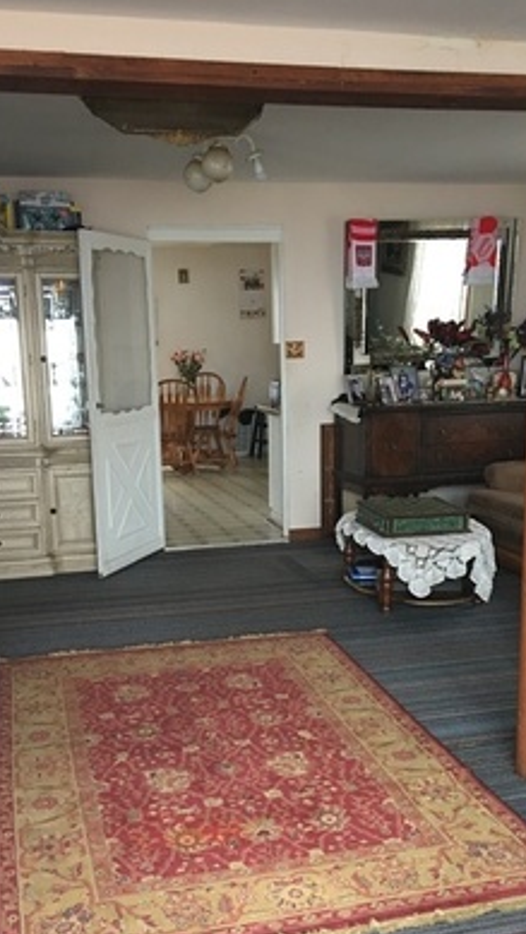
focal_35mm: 39
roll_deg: +1.2
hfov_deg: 30.4
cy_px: 564
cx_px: 255
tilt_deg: -11.6
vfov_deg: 51.2
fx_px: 966
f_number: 2.2
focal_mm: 4.15
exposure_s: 1/15
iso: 80
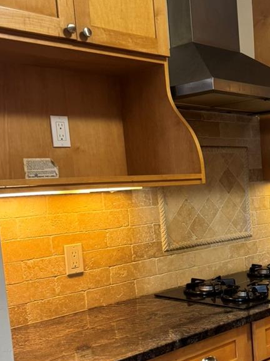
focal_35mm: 50
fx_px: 520
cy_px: 244
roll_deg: +4.1
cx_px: 271
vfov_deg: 37.7
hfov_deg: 27.4
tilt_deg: -7.5
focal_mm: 6.76
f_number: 1.78
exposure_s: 1/60
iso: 200
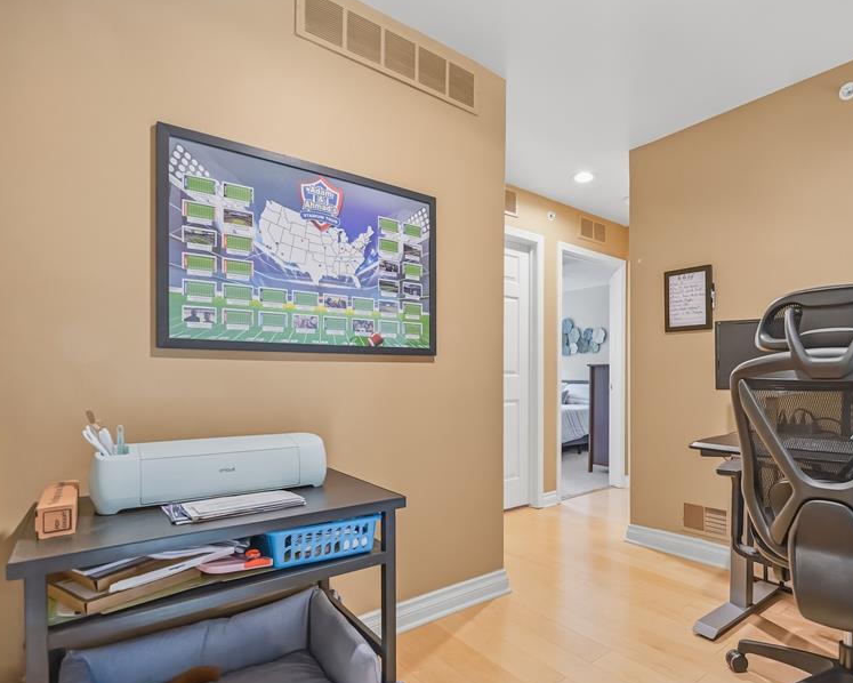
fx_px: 455
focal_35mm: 18
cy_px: 376
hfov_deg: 85.5
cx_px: 501
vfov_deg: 73.6
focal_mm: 14
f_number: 4
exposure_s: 1/60
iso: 1600
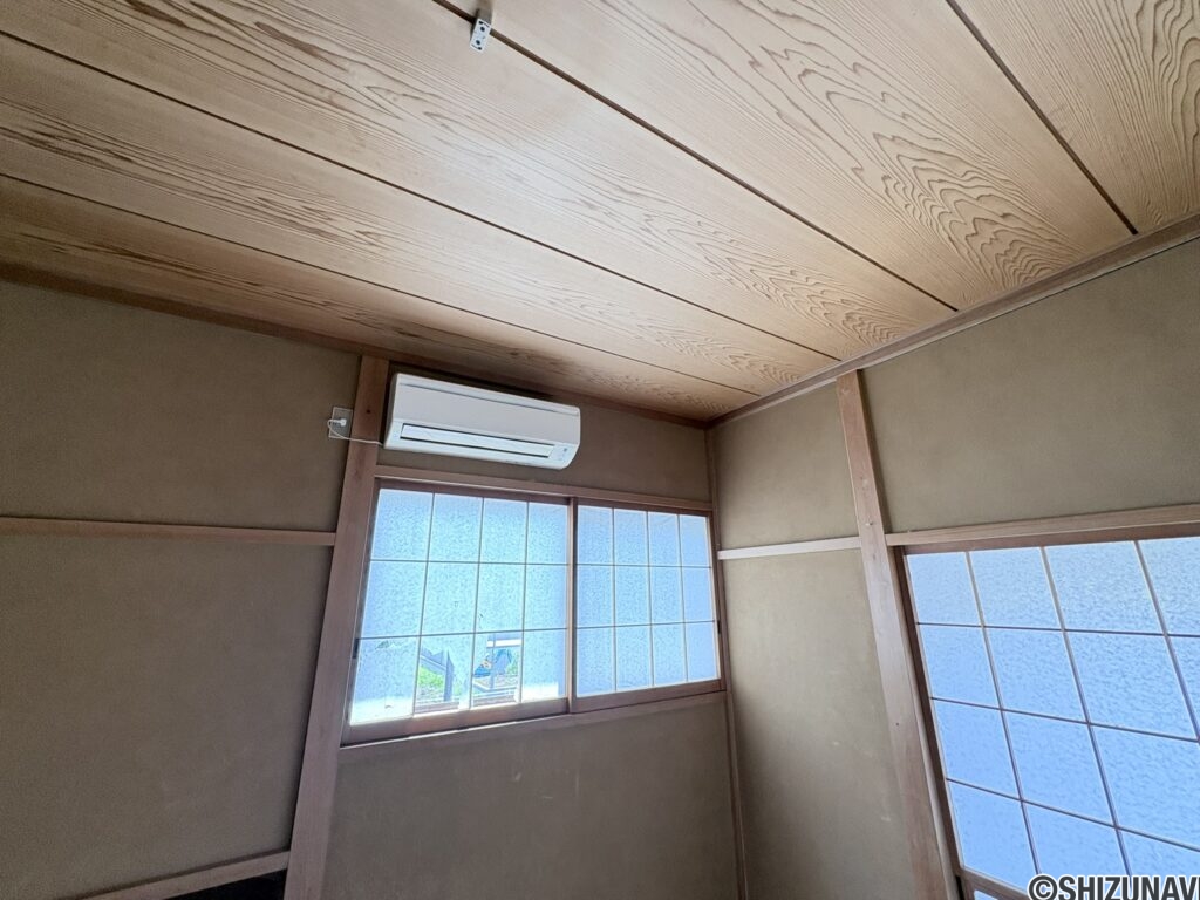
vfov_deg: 85.7
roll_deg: +1.5
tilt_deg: +18.3
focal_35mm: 14
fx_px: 485
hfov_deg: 102.1
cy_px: 450
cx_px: 600
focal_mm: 2.22
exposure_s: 1/99
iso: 200
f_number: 2.2
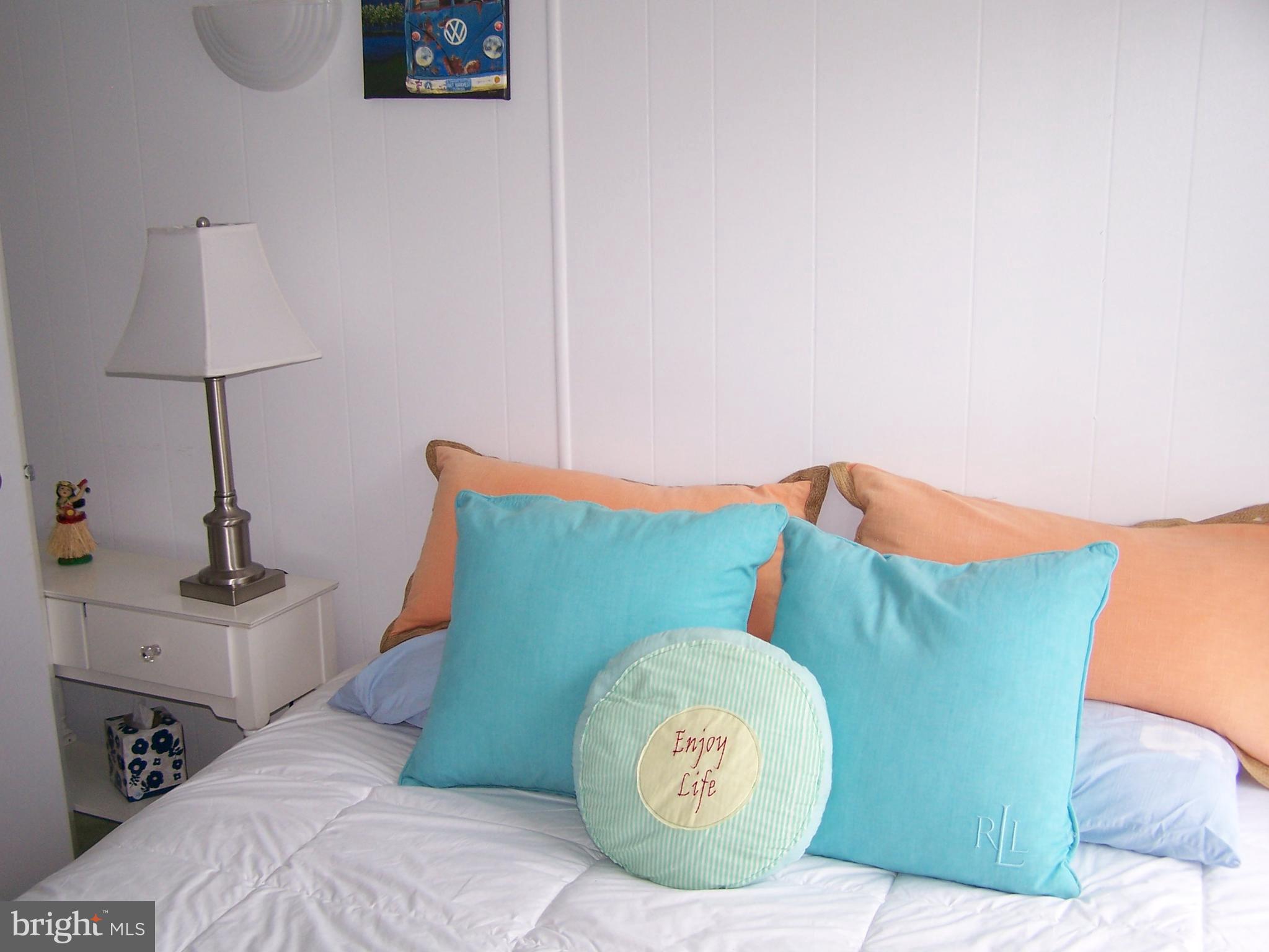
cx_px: 634
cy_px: 476
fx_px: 1393
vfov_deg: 37.7
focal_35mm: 38
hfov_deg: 49.0
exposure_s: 1/60
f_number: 2.8
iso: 80
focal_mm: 6.3
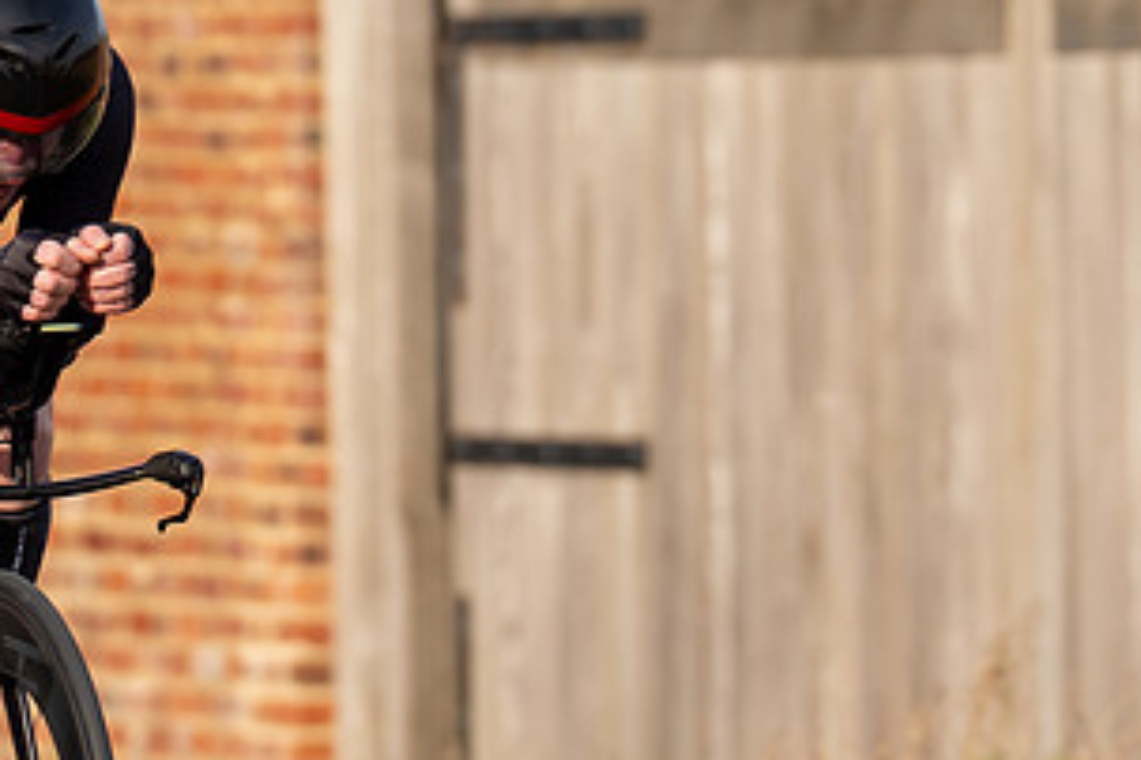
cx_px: 82
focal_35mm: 774
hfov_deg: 2.7
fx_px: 24530
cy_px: 275
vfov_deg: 1.8
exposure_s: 1/800
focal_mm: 200
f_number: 4
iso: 125
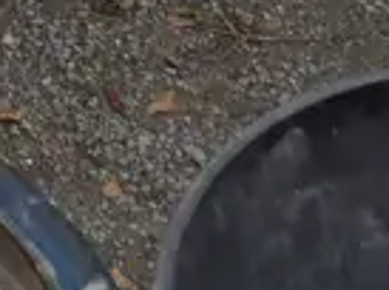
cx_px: -457
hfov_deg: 8.3
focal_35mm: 225
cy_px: -648
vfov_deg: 6.0
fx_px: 2522
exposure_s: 1/160
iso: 200
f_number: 5
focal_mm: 15
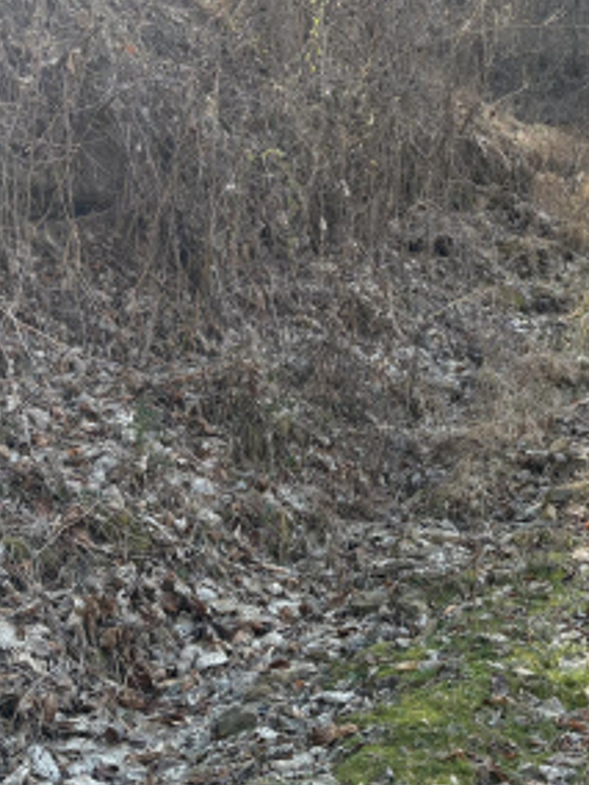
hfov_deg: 23.9
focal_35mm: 61
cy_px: 263
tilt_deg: +4.3
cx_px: 408
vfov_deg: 31.4
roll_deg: -0.5
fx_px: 1384
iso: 64
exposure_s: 1/496
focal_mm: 5.96
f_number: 1.6
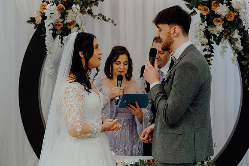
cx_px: 124
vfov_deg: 16.7
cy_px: 83
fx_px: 567
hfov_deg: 24.8
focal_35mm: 82
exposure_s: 1/200
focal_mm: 55
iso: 5000
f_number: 3.5
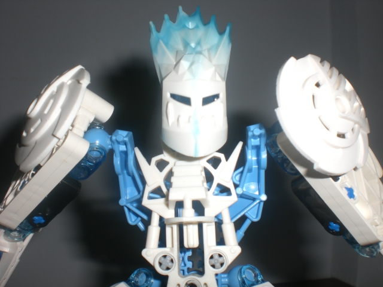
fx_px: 420
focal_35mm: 38
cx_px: 192
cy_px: 144
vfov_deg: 37.7
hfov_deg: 49.0
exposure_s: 1/60
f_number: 4.4
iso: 50
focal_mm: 6.3
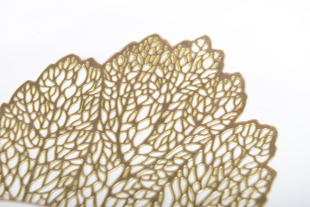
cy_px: 104
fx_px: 603
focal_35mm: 70
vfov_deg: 19.5
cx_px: 155
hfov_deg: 28.8
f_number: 7.1
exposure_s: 1/200
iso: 200
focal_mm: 70
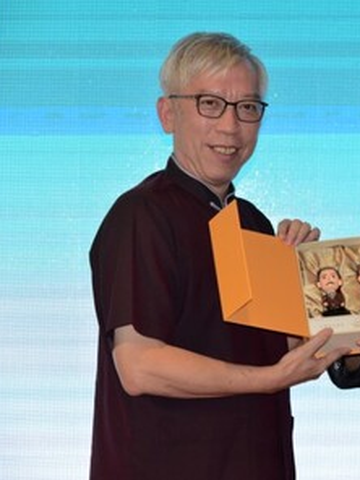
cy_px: 242
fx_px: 2122
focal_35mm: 153
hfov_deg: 9.6
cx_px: 351
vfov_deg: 12.9
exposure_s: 1/200
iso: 1600
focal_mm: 105
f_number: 5.6
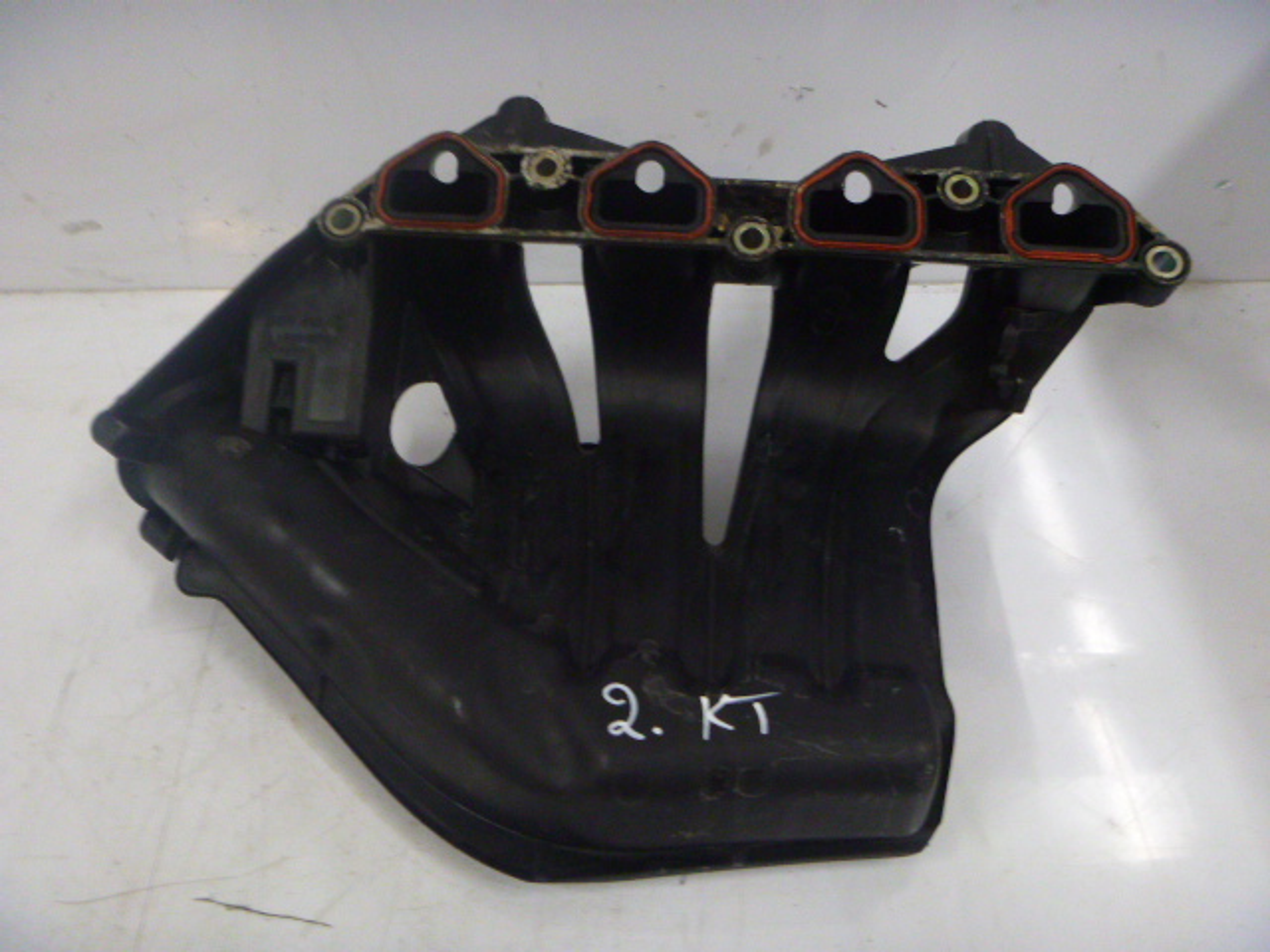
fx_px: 1211
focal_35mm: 33
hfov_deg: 55.4
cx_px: 635
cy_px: 476
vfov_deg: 42.9
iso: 400
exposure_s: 1/13
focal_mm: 5.9
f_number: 4.3
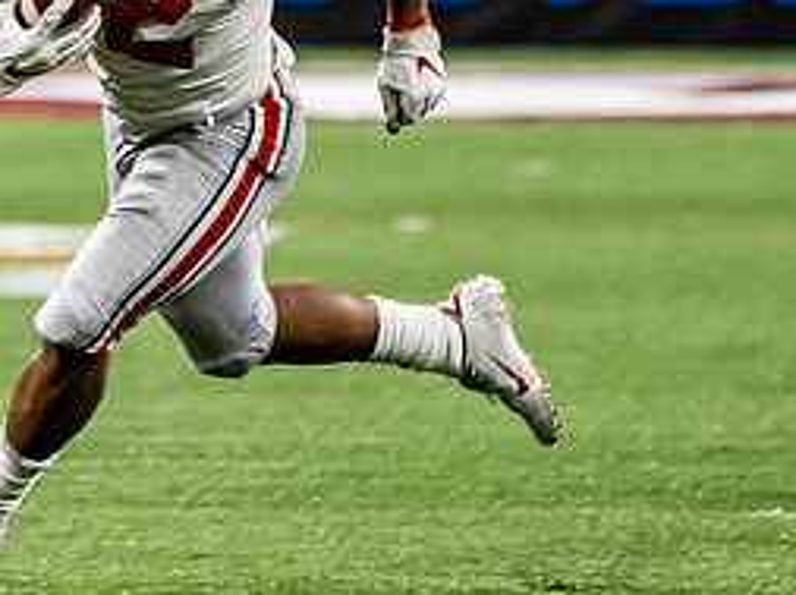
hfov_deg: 1.3
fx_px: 35201
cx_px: 182
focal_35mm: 1533
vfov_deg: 1.0
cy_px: -139
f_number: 2.8
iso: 2000
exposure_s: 1/1000
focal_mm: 200
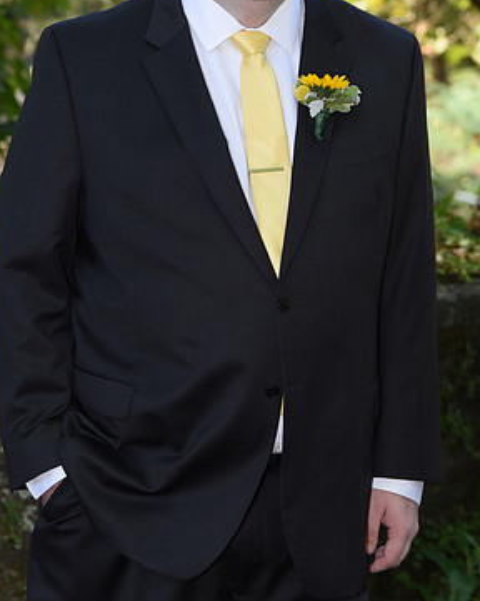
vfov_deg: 12.1
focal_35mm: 159
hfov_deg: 9.7
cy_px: 192
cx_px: 256
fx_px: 2823
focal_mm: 105
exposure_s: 1/200
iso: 640
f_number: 5.6
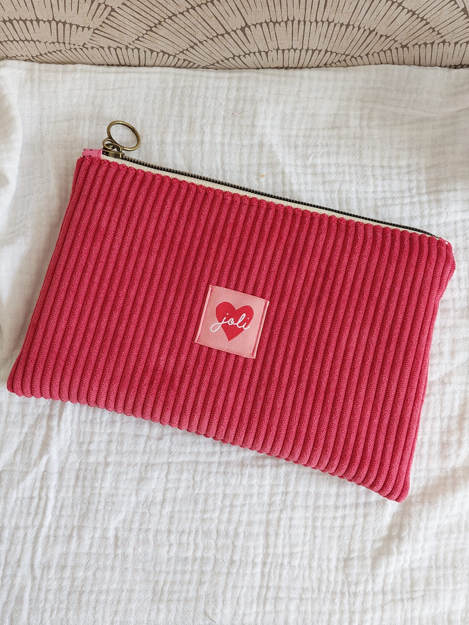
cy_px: 312
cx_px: 234
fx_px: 452
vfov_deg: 69.4
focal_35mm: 25
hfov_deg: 54.9
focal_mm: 5.23
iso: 64
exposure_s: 1/60
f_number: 1.8
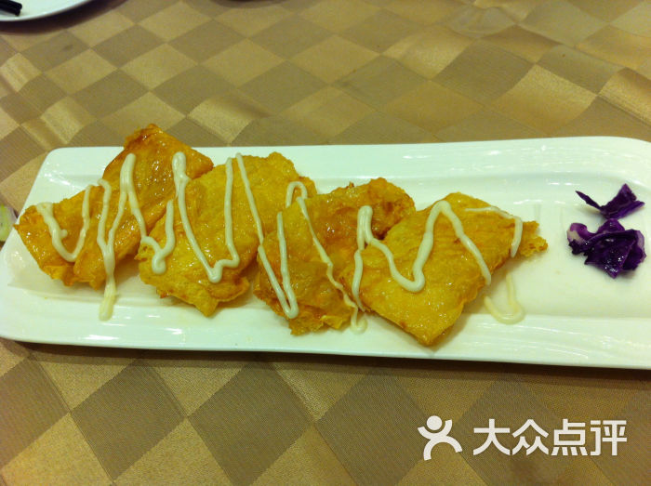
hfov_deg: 52.7
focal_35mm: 35
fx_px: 657
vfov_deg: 40.6
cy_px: 243
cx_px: 326
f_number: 2.8
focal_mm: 3.85
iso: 80
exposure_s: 1/20
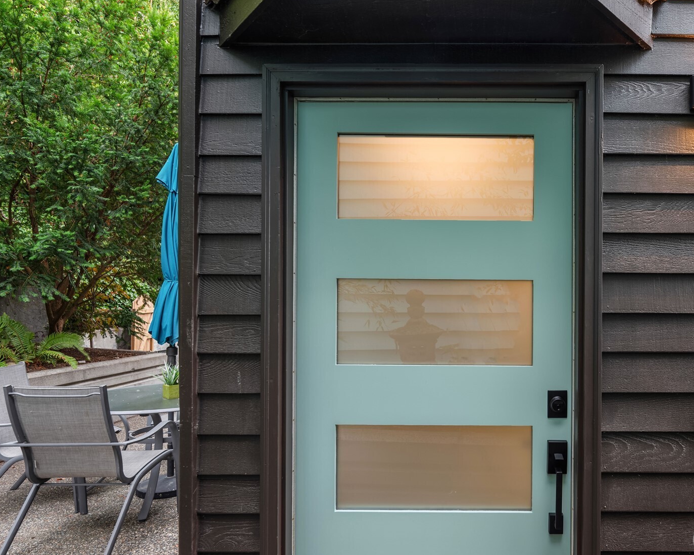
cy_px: 273
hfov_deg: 74.8
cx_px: 388
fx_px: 452
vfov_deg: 63.1
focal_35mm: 22
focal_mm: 19
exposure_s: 1/30
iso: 100
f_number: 7.1
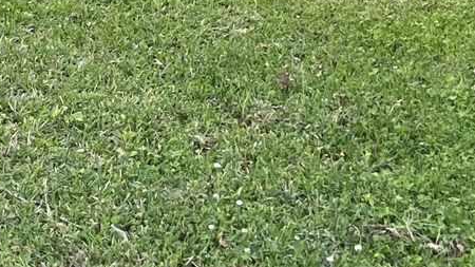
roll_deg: -1.2
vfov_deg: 7.3
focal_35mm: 145
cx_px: -303
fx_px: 1826
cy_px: -570
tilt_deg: +5.9
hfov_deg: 13.7
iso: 40
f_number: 1.6
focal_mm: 5.1
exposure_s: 1/268
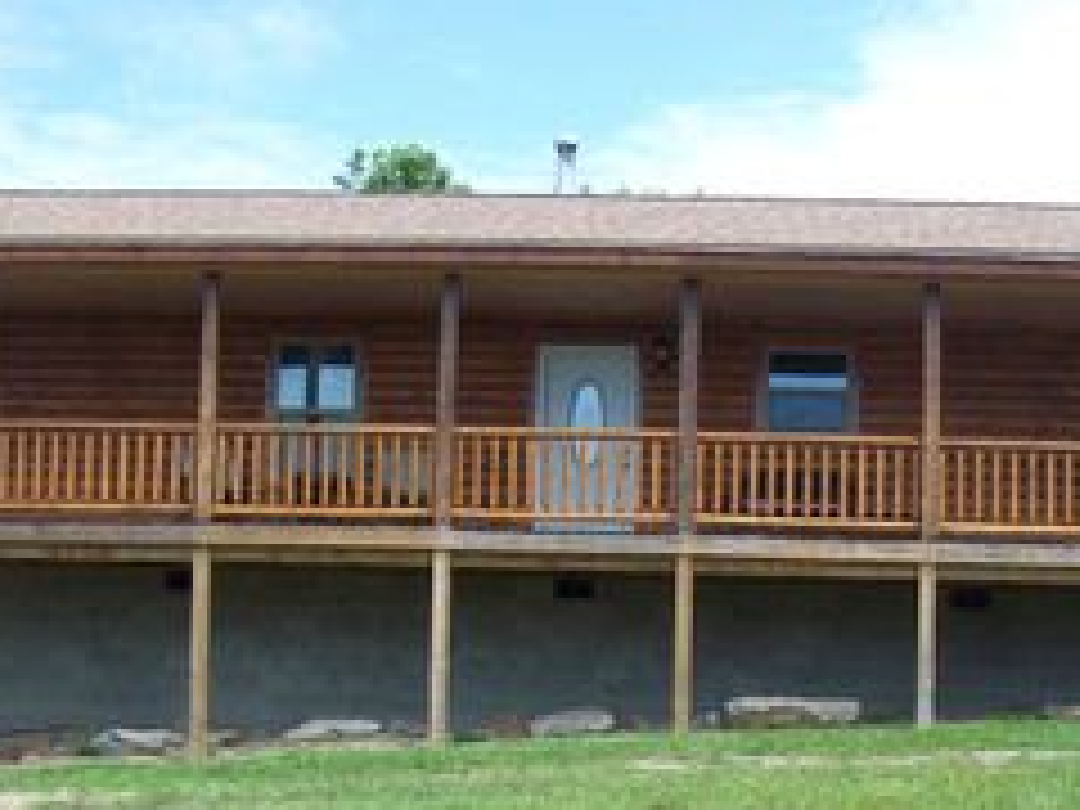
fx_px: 2340
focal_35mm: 75
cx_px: 742
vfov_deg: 19.3
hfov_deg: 25.8
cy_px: 731
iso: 80
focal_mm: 6
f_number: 4.8
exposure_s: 1/249
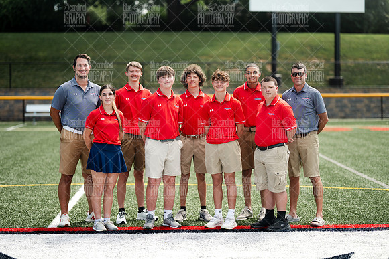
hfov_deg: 23.9
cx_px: 194
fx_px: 919
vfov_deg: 16.1
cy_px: 130
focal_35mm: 85
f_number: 1.4
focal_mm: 85
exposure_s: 1/250
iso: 100
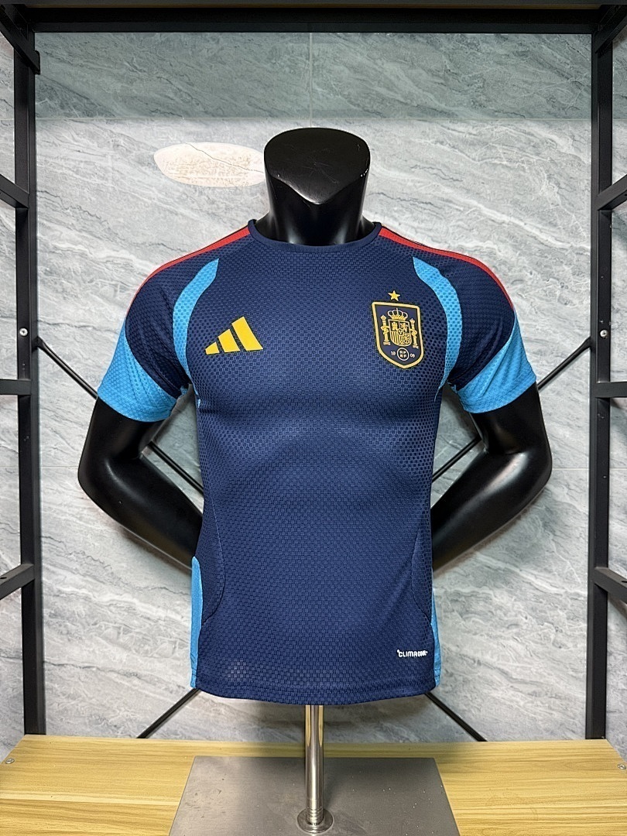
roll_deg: -0.5
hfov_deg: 56.8
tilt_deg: -1.5
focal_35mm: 24
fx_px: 580
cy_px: 418
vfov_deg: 71.6
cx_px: 314
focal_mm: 6.76
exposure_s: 1/50
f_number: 1.78
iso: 400
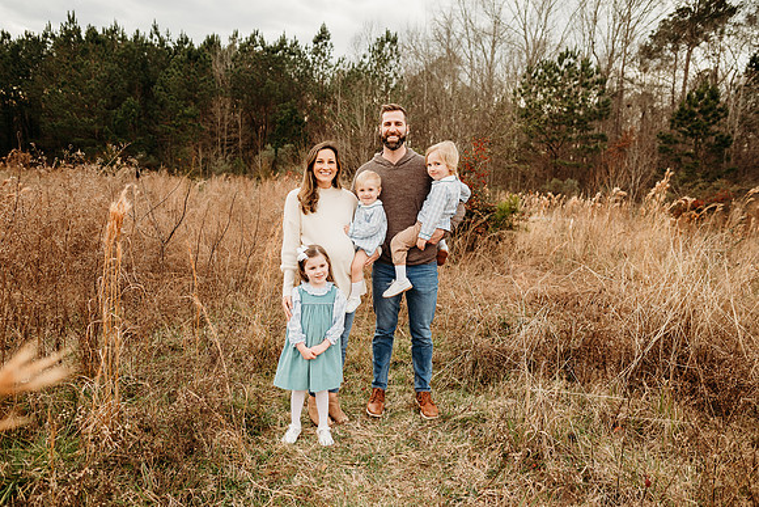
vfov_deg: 53.2
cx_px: 380
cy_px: 254
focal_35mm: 24
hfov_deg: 73.7
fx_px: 506
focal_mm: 24
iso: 160
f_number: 3.2
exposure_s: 1/400
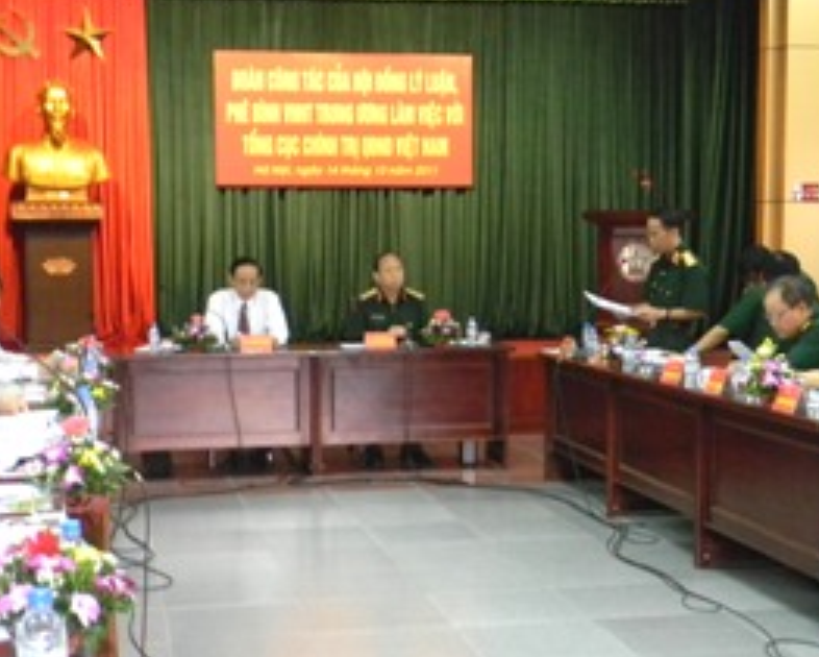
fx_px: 1455
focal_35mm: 60
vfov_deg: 25.4
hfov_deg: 31.4
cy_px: 385
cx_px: 416
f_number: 3.7
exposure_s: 1/15.1
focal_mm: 6.4
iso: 400
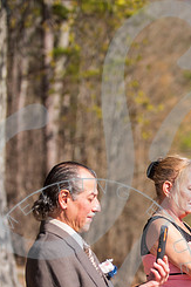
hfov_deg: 9.3
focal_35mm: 147
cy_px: 198
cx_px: 141
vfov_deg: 13.9
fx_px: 1171
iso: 100
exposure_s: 1/1000
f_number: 2.8
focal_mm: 80
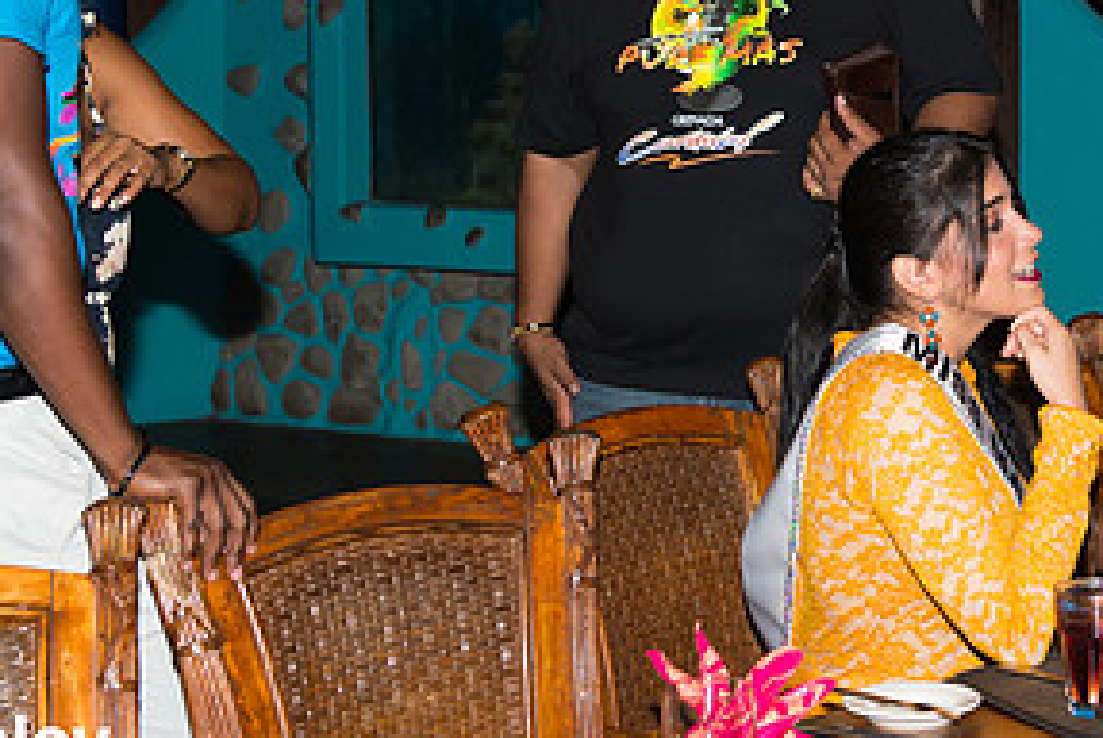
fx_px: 2975
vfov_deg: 14.0
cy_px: 113
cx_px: 880
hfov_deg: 20.8
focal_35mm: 97
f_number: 5.6
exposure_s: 1/100
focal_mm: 48
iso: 400
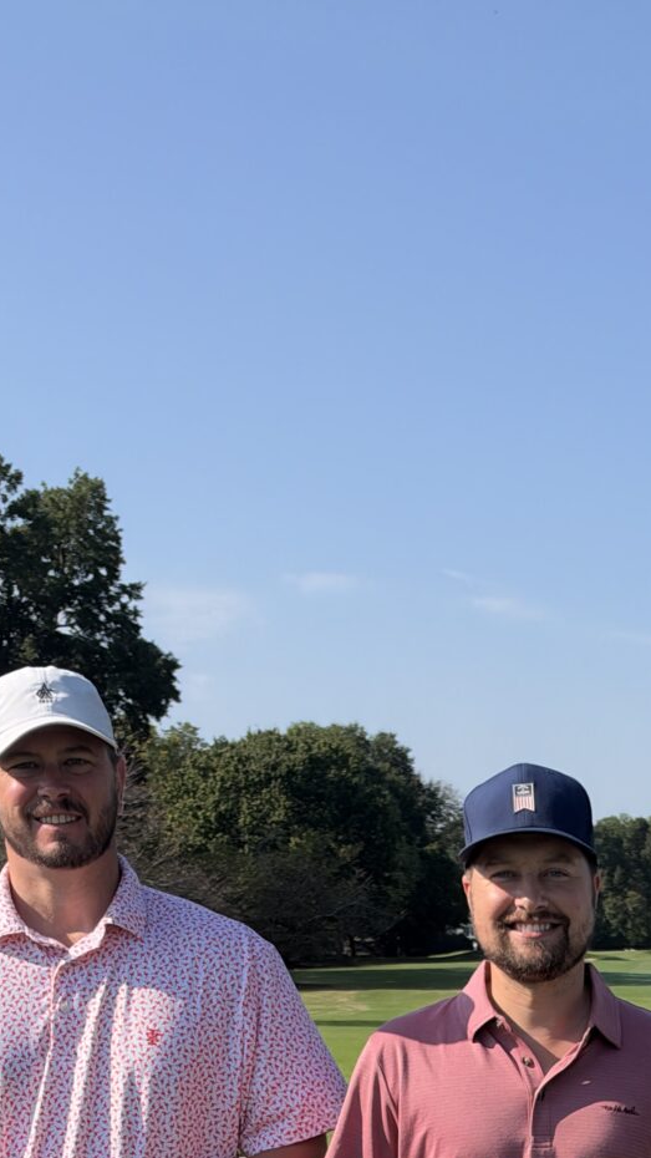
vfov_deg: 26.3
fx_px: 2210
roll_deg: -1.0
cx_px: 724
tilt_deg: -10.5
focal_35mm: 72
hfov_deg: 16.2
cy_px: 1375
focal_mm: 6.93
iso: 64
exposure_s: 1/2865
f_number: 1.8
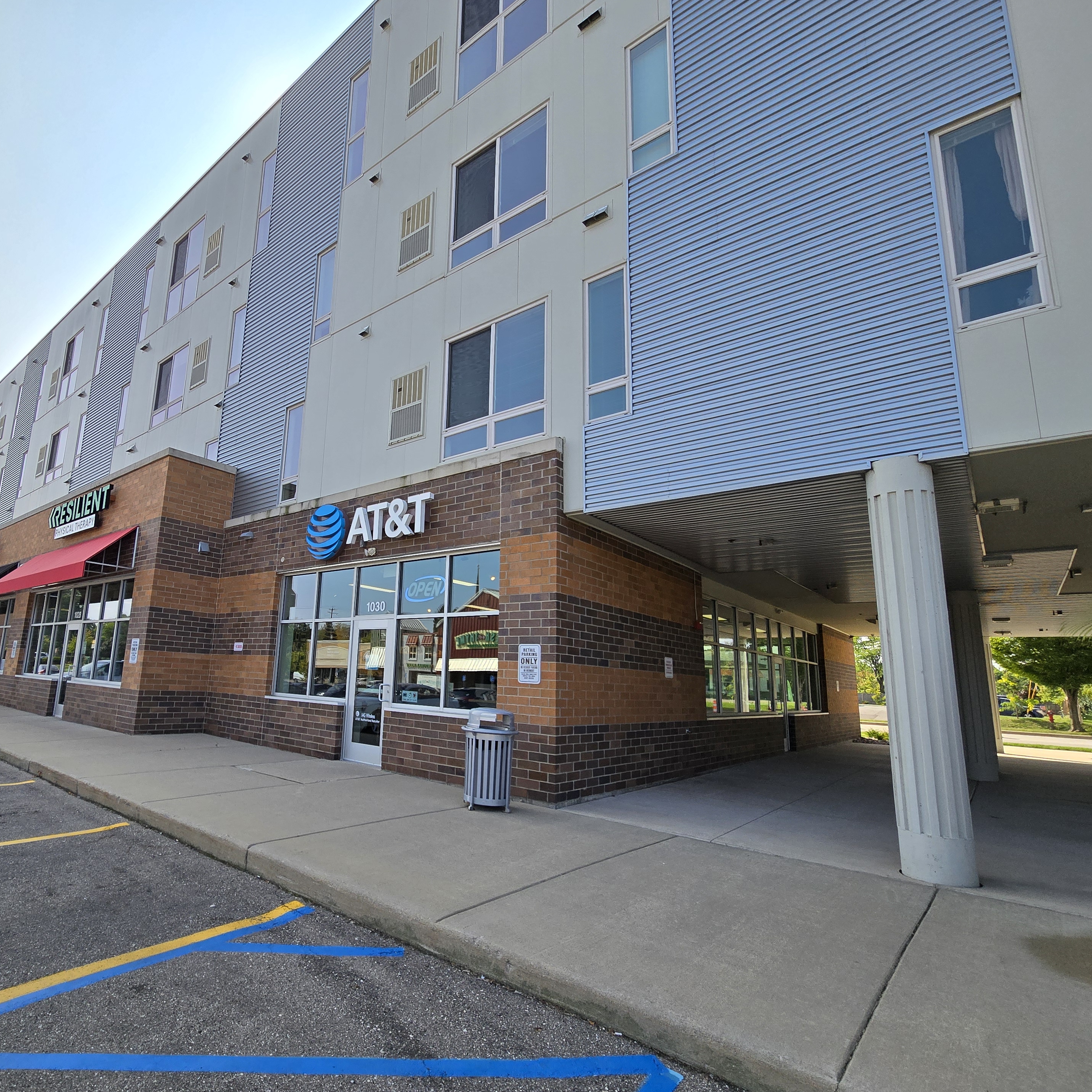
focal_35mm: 16
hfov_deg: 85.8
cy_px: 560
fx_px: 571
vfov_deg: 87.4
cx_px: 414
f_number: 2.2
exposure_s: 1/1493
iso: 50
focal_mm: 2.2
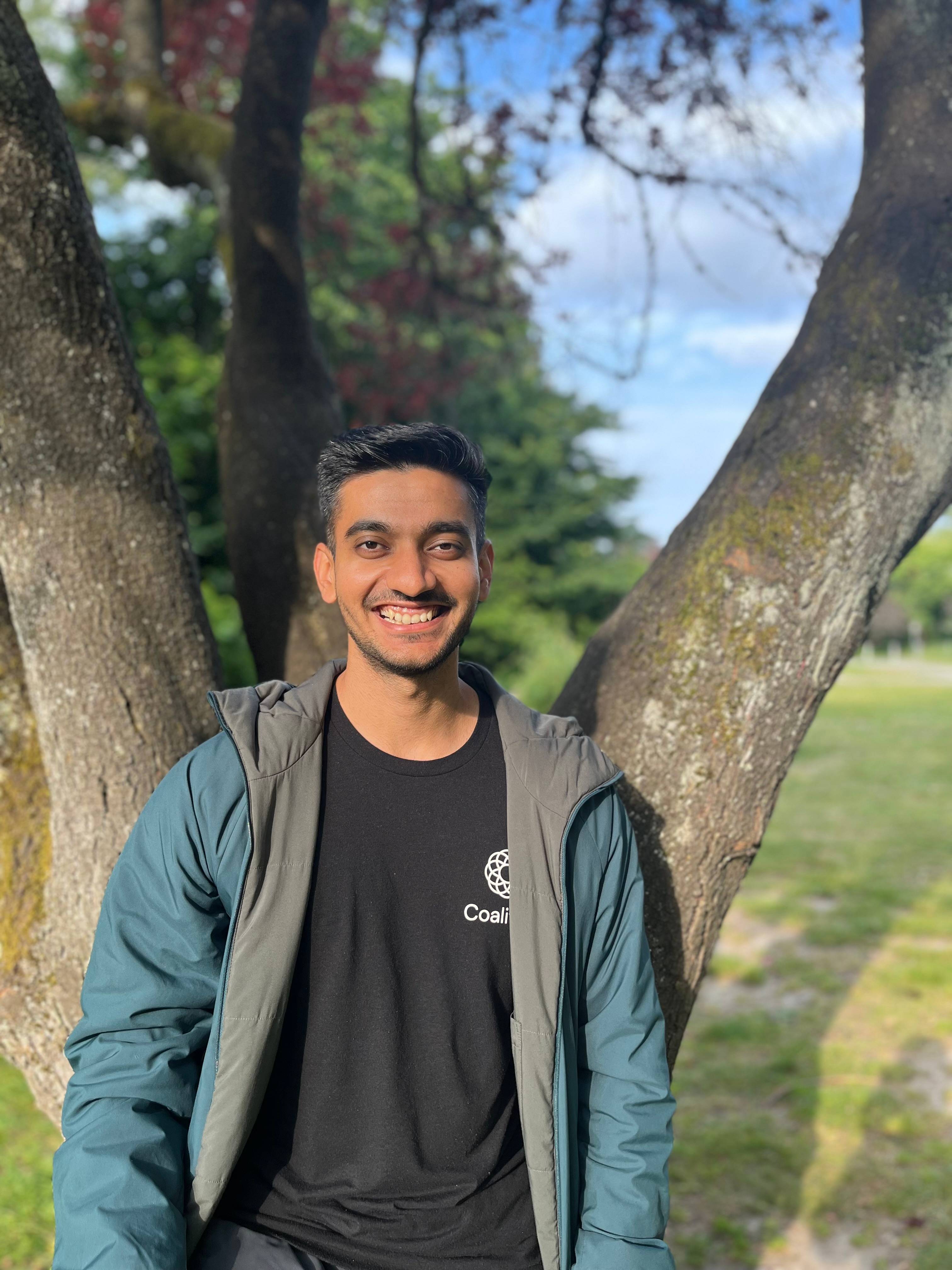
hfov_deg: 53.1
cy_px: 635
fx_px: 953
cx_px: 476
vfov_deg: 67.3
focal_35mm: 26
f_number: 1.6
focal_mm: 5.1
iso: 50
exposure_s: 1/352
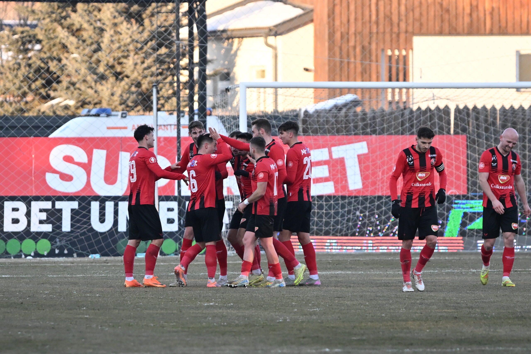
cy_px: 177
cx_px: 266
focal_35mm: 200
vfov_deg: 6.9
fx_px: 2950
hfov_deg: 10.3
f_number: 2.8
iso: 1600
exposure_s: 1/3200
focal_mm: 200
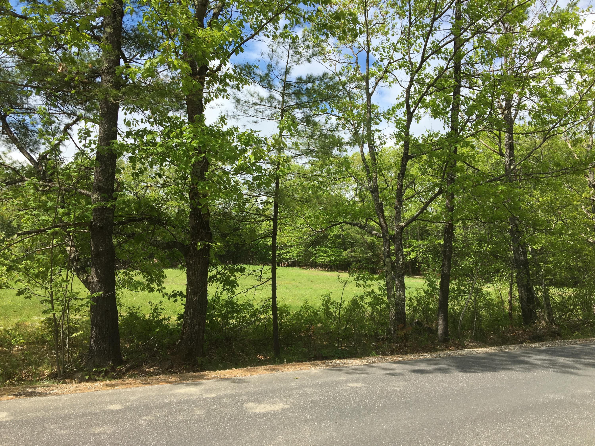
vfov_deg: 48.2
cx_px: 298
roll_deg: -1.5
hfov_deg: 61.7
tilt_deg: +4.1
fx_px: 498
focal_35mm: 29
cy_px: 223
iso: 25
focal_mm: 4.15
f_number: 2.2
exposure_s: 1/1166
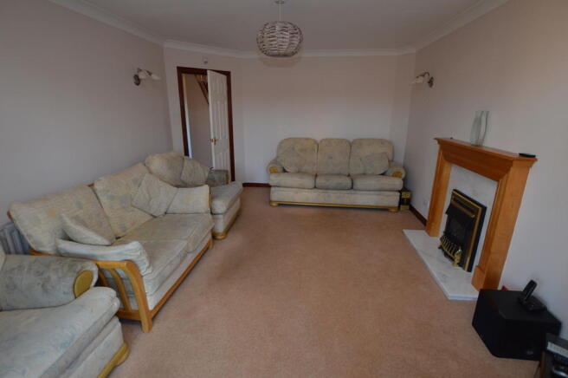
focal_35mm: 16
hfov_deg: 95.0
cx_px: 284
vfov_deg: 71.9
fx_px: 260
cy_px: 189
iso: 500
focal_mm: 11
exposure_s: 1/60
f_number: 3.5
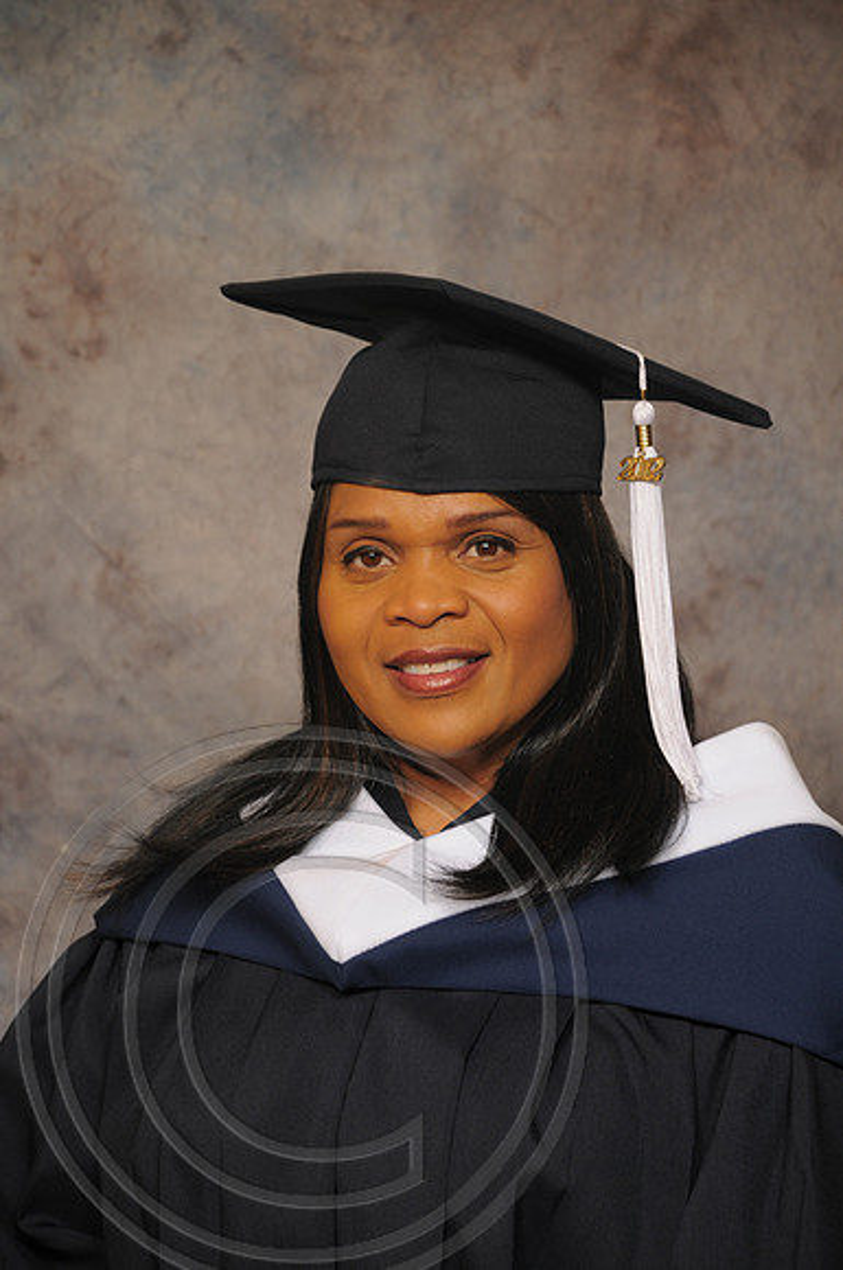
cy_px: 635
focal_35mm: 142
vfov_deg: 14.4
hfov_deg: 9.6
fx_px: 5020
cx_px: 422
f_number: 5.6
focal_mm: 95
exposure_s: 1/60
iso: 200
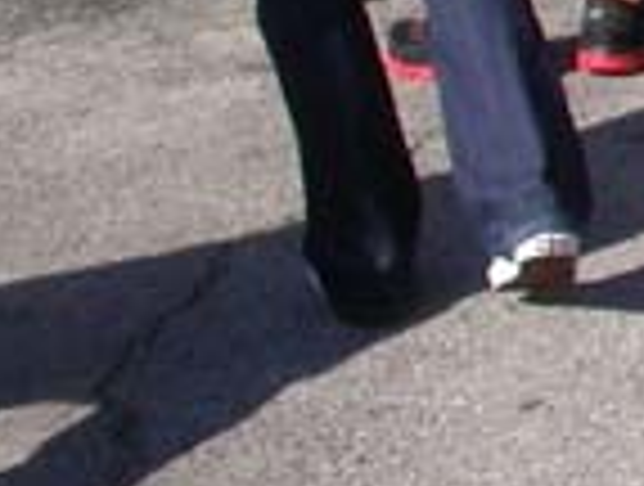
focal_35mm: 212
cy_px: -410
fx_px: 3954
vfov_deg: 6.9
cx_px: 1635
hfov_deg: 8.4
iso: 100
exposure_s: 1/292
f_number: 7.5
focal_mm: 7.85
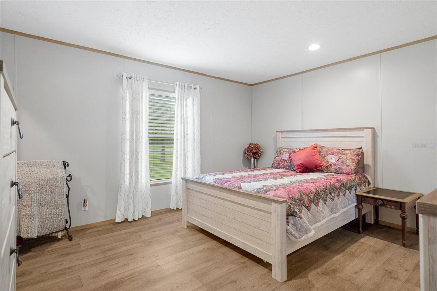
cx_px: 218
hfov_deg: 90.0
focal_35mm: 18
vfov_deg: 67.4
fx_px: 218
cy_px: 146
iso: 400
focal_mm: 18
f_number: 8
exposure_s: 1.6
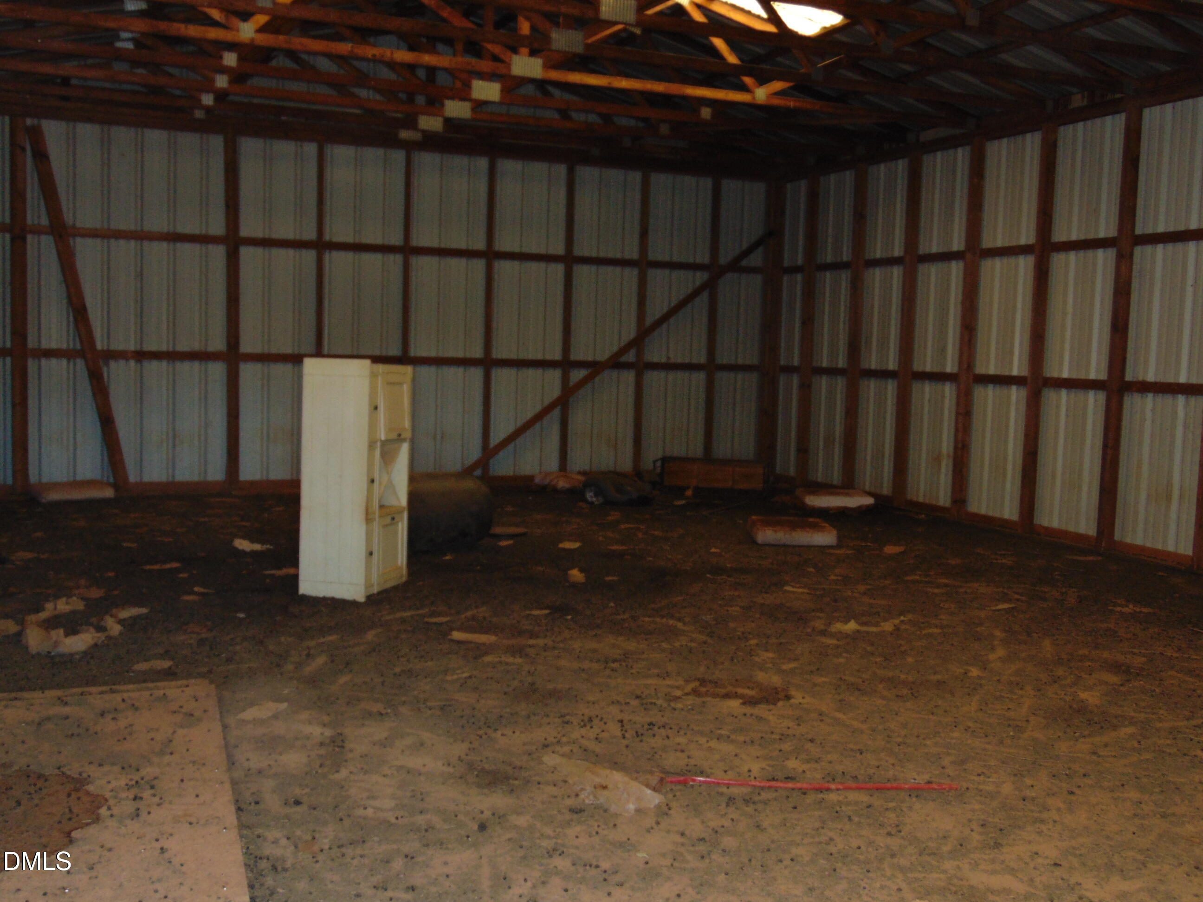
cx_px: 602
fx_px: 1216
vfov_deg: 40.7
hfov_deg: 52.6
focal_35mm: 35
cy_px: 451
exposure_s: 1/50
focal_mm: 6.3
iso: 200
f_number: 3.2
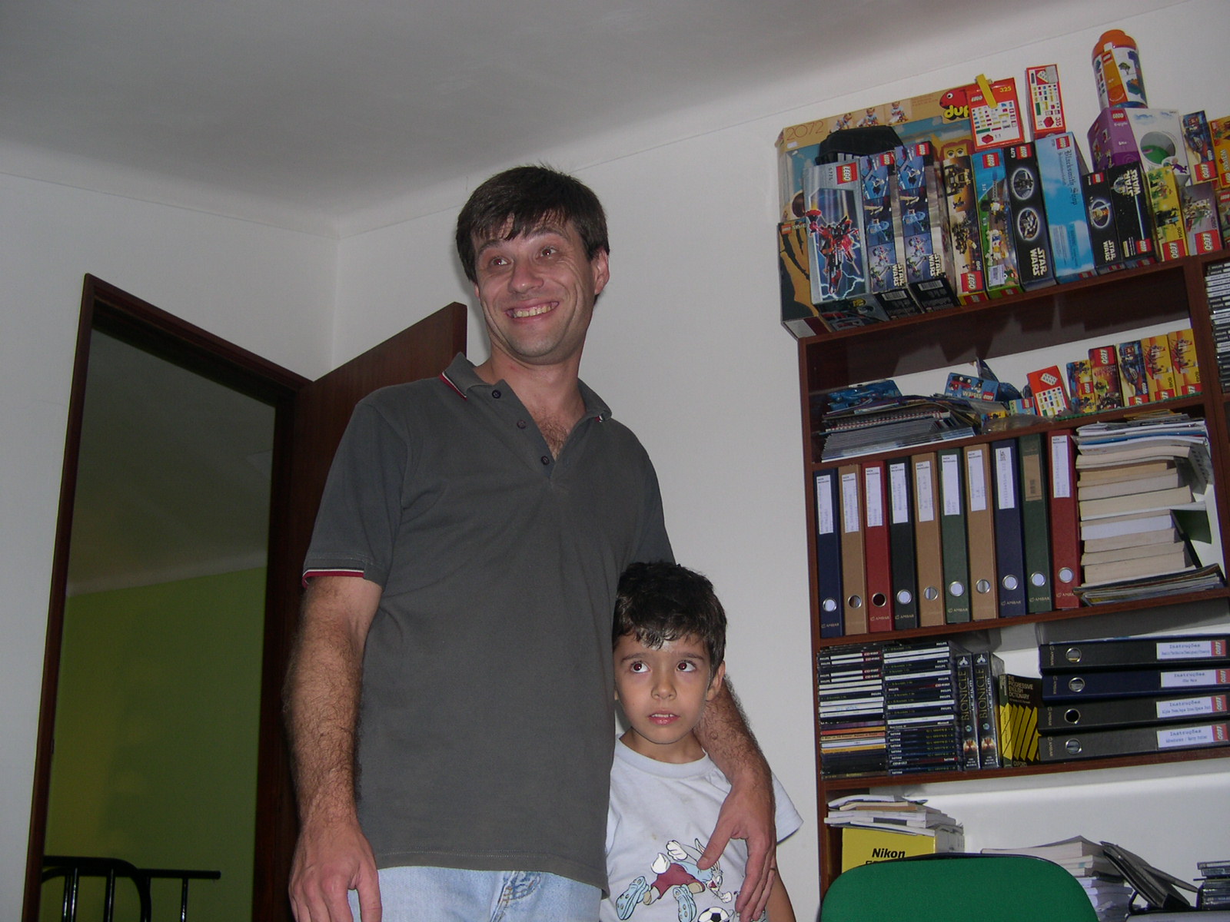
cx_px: 615
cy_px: 461
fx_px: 1350
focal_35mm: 38
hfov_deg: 49.0
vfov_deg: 37.7
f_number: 2.8
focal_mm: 8
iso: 100
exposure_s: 1/60
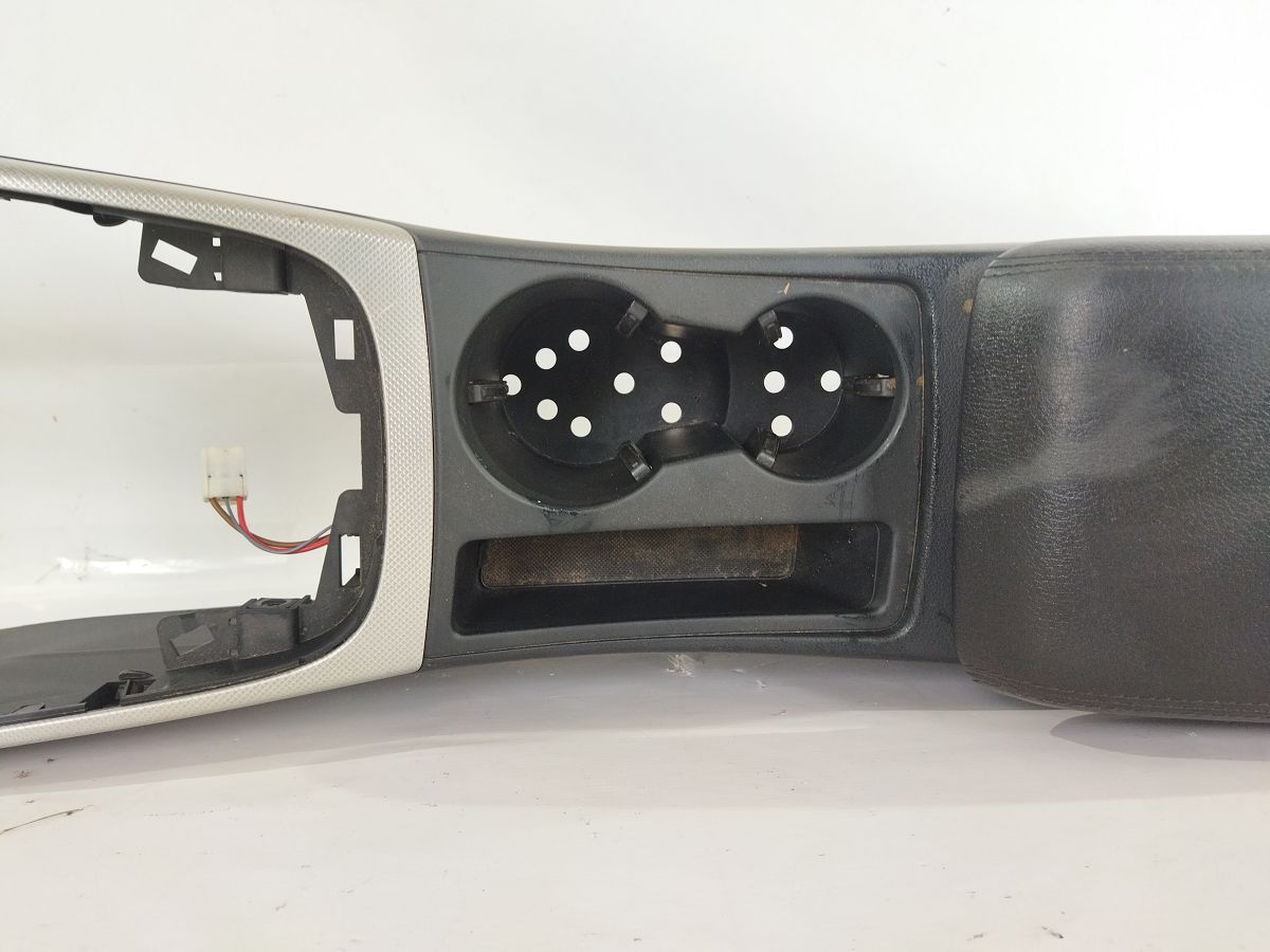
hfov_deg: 65.3
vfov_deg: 51.4
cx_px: 635
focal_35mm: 27
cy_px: 476
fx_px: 991
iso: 135
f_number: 1.79
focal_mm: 4.71
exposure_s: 1/50
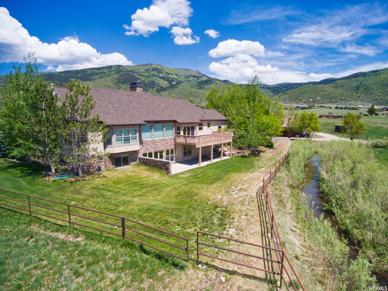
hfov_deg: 81.8
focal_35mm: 20
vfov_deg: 65.9
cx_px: 194
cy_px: 146
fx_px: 224
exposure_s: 1/366
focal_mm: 3.61
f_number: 2.8
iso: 100
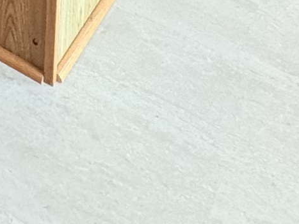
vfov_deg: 10.8
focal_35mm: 92
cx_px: -94
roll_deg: +1.6
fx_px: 795
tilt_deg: -10.3
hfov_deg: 19.6
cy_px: -450
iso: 640
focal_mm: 2.22
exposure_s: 1/60
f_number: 2.2
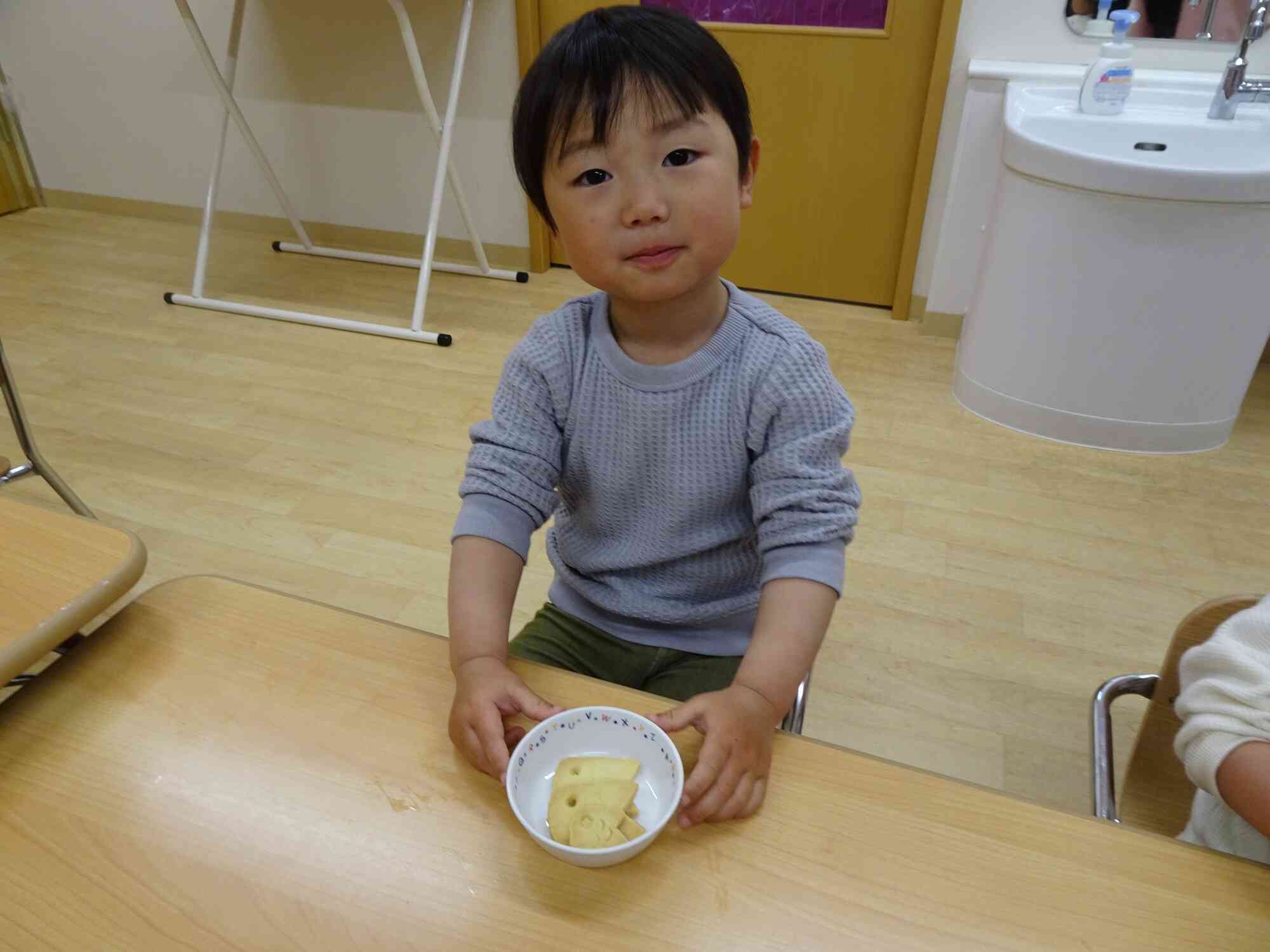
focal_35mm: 24
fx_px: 881
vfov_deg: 56.8
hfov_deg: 71.6
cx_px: 635
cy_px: 476
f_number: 3.5
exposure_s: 1/30
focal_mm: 4.1
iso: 100
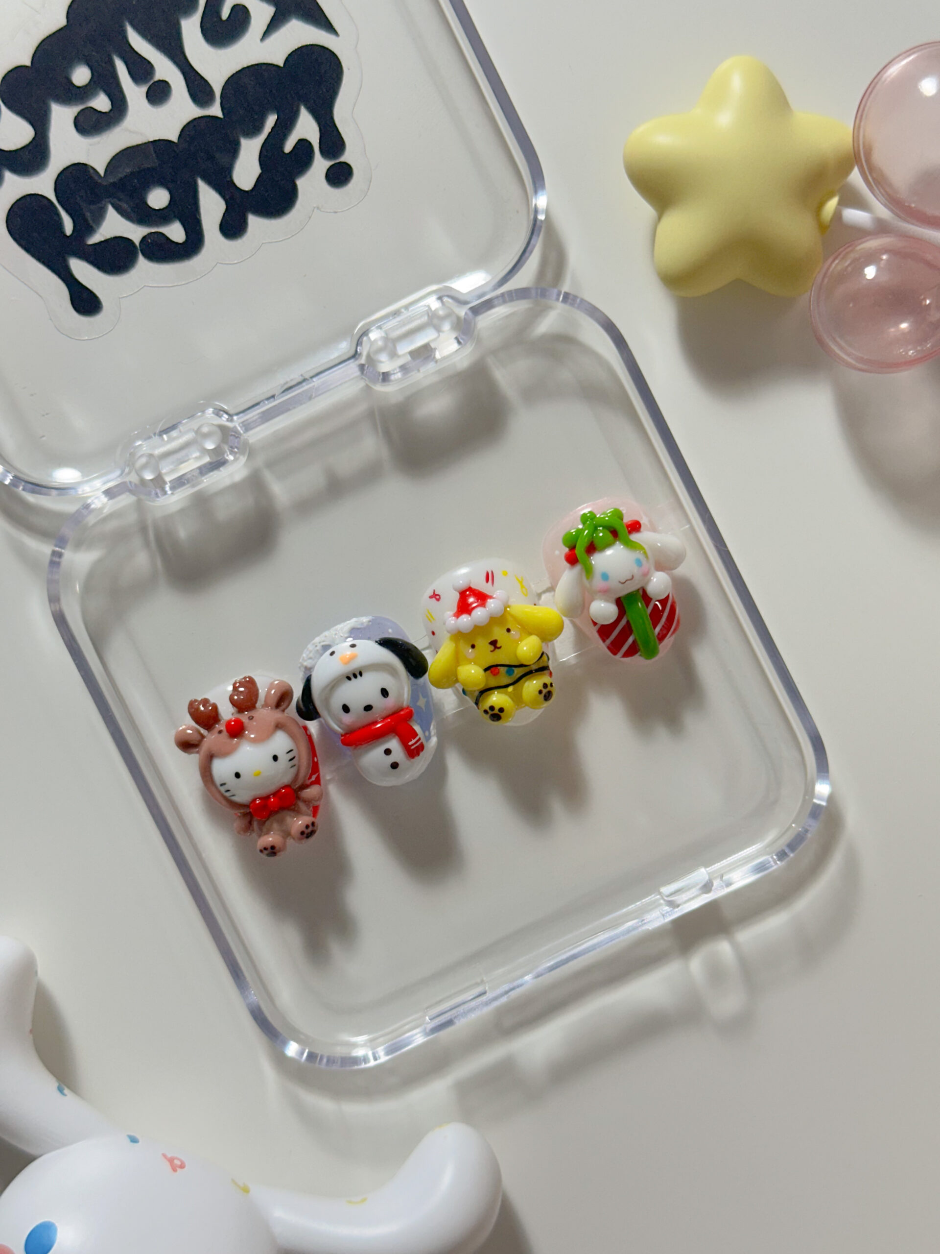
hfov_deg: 30.3
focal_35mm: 48
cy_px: 627
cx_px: 470
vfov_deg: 39.7
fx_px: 1738
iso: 50
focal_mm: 6.86
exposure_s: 1/60
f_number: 1.8
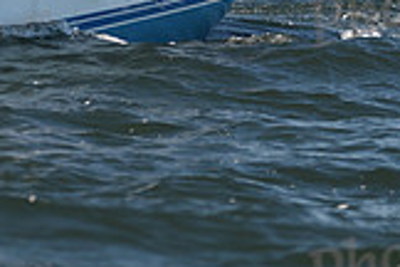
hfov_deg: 7.4
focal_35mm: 279
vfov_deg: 4.9
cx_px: 183
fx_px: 3100
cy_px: -110
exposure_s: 1/800
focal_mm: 78
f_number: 3.2
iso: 200
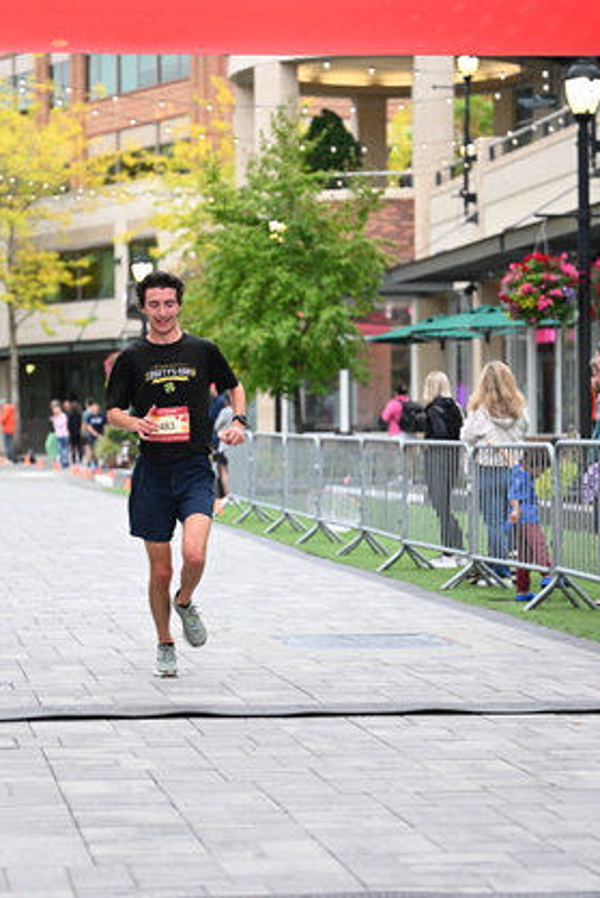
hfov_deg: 13.7
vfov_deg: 20.4
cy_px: 430
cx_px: 238
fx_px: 2498
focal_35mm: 100
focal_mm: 76
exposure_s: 1/1000
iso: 1600
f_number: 2.8
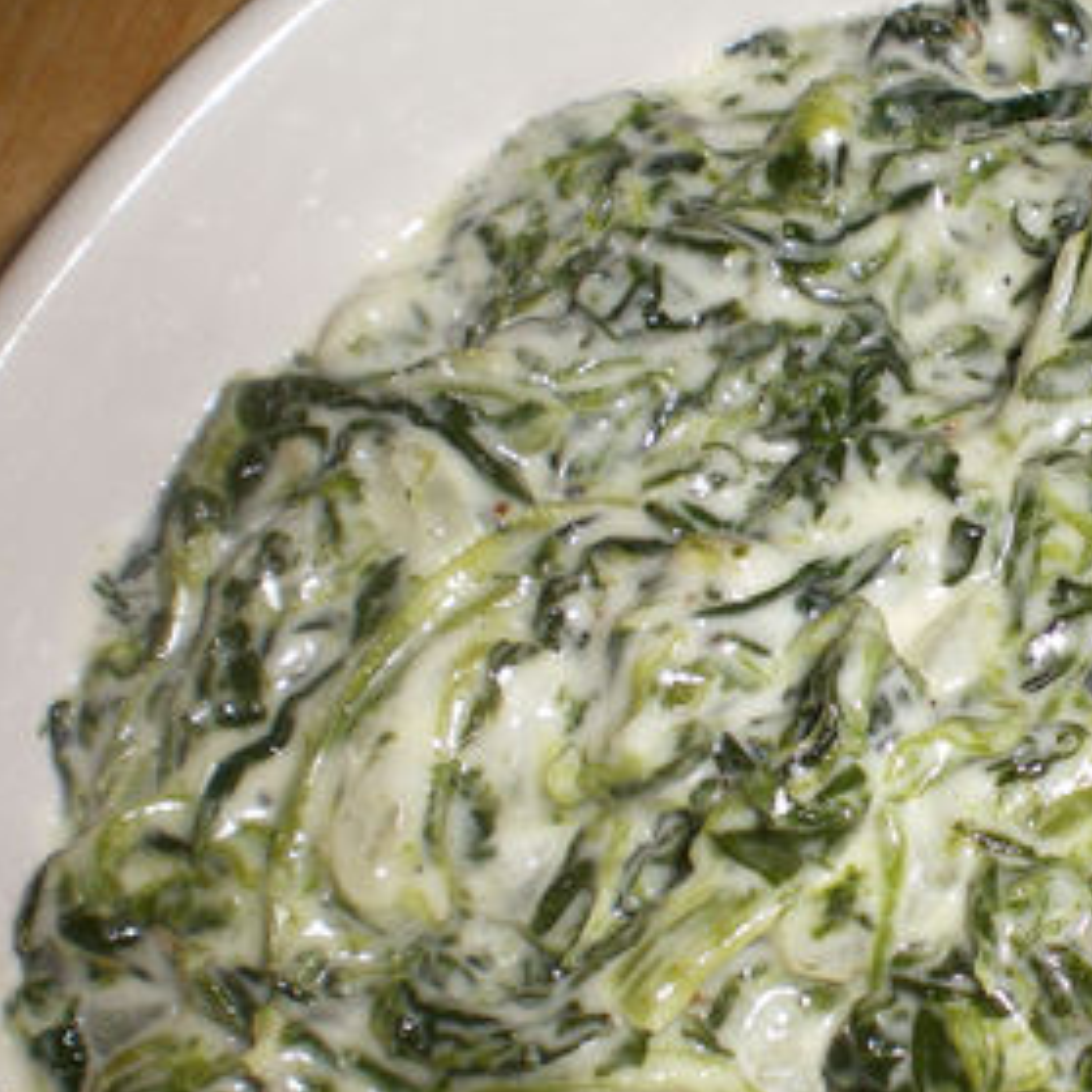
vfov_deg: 23.2
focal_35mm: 74
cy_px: 757
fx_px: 2641
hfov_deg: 22.4
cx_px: 1123
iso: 200
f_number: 4.6
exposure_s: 1/50
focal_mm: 6.3
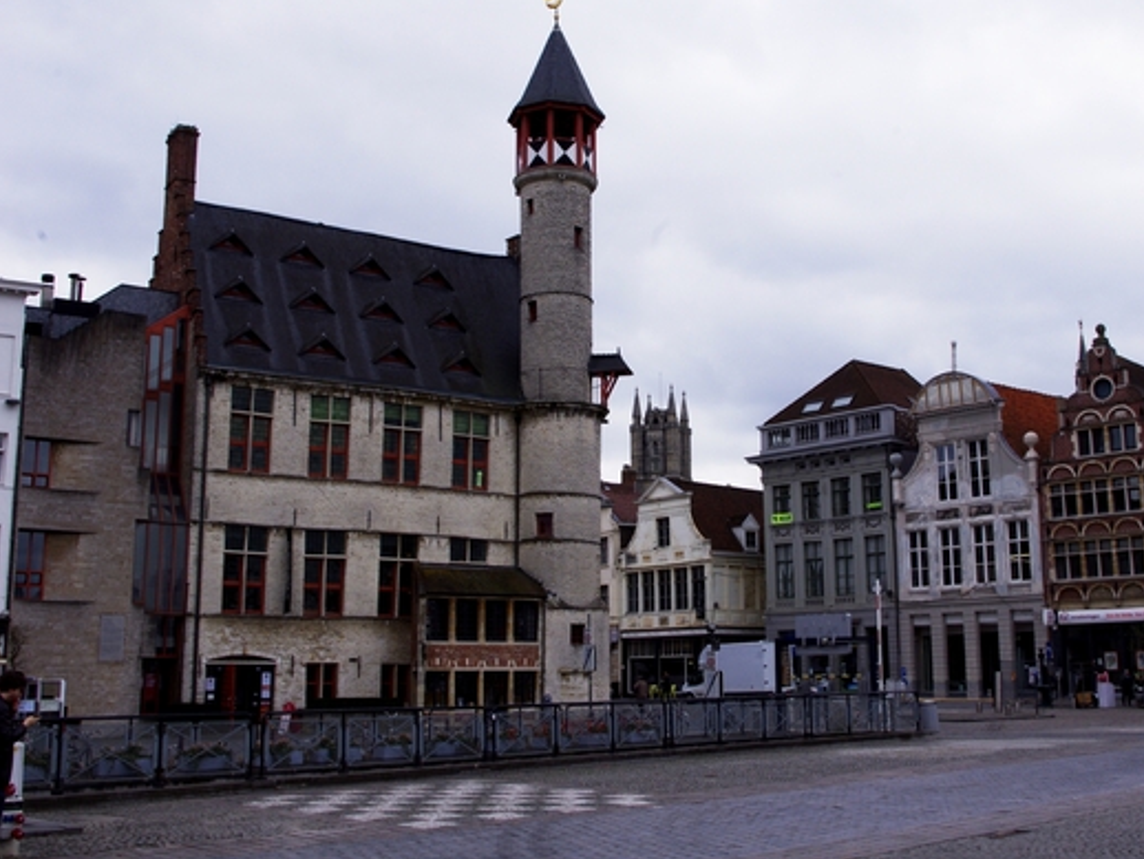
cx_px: 649
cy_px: 435
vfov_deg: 36.0
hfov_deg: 46.7
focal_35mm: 40
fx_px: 1323
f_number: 14
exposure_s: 1/200
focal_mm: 24.38
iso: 200
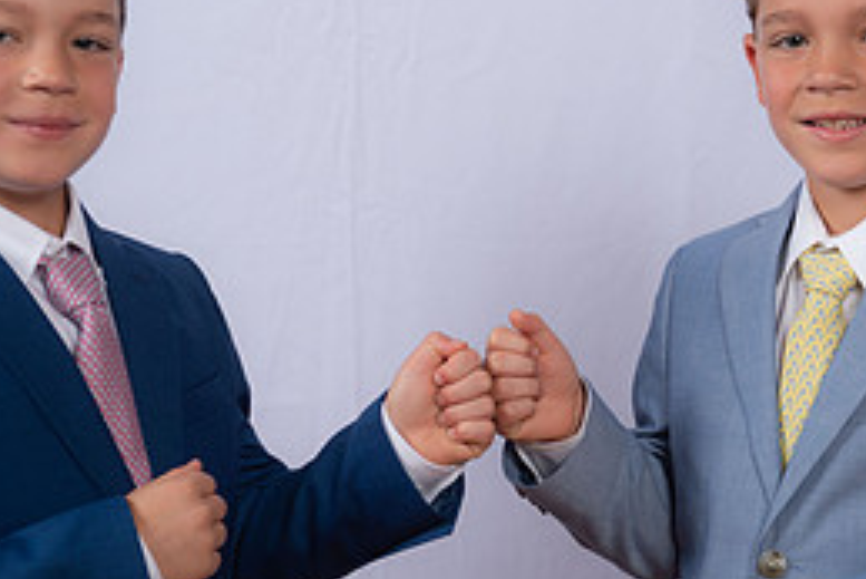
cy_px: 385
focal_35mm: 123
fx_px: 2960
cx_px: 568
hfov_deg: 16.6
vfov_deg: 11.1
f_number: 8
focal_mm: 55
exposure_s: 1/160
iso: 250
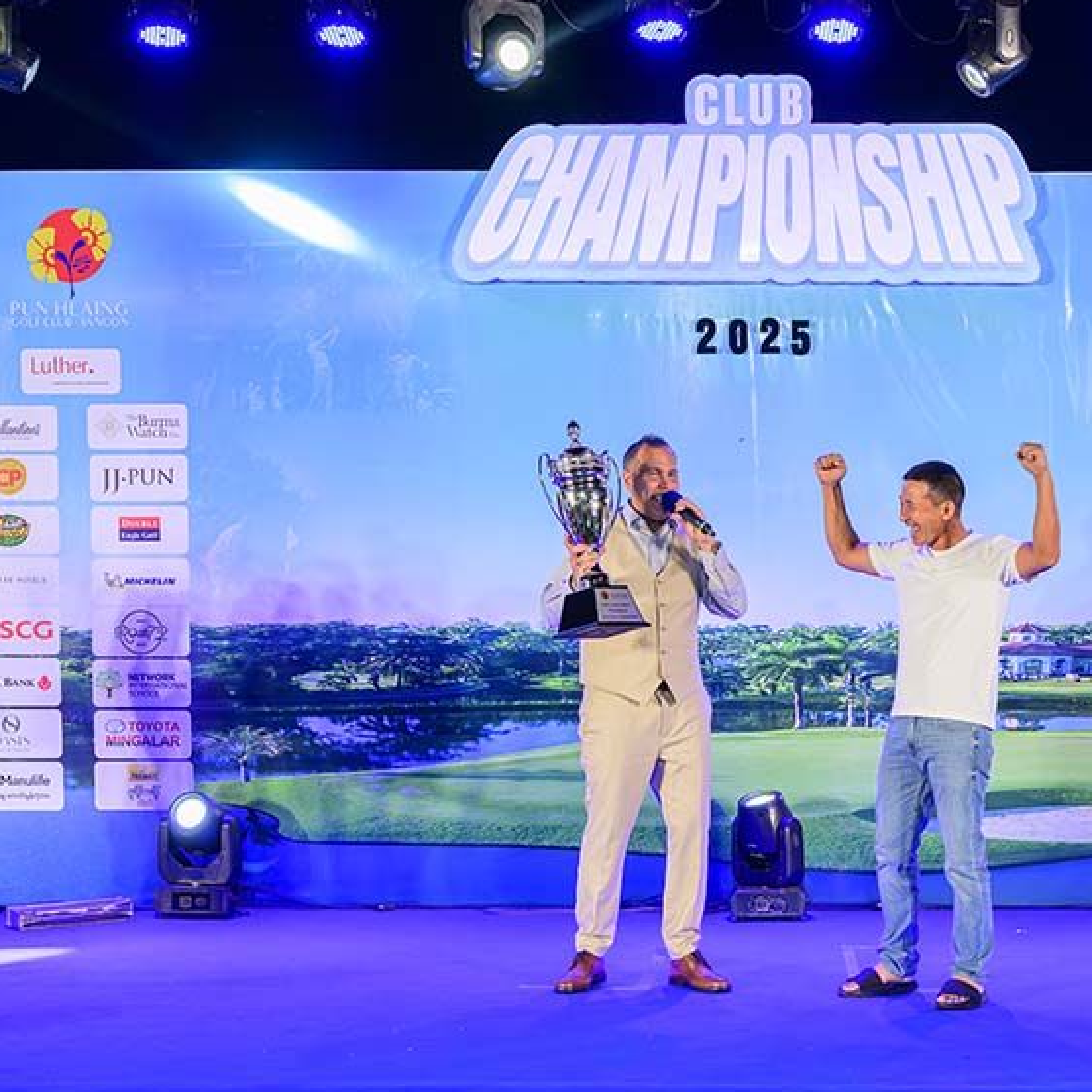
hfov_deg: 37.3
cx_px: 750
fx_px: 1597
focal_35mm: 45
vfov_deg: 37.8
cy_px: 566
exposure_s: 1/125
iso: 1250
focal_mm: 30.5
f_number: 6.3
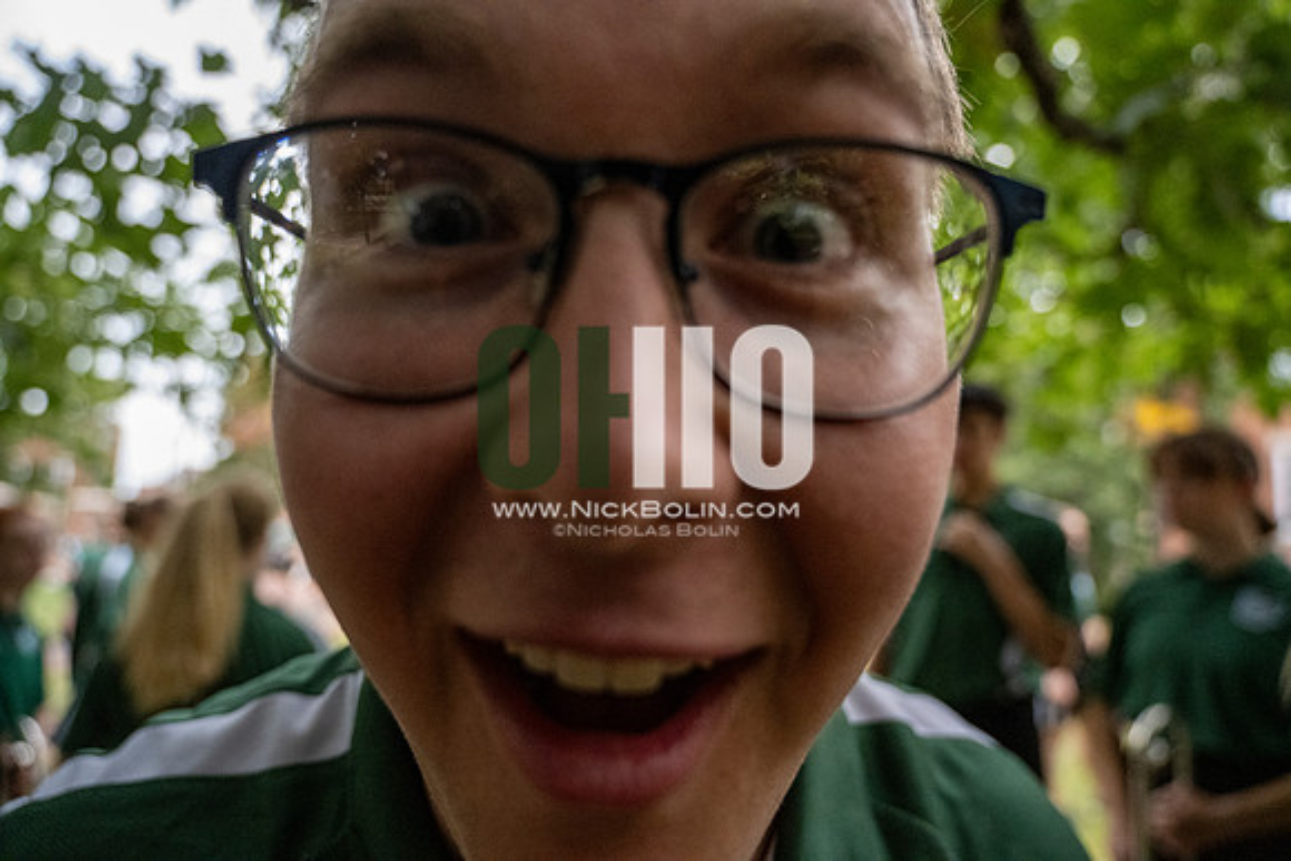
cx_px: 646
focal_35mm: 24
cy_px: 430
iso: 4000
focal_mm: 24
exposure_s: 1/500
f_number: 4
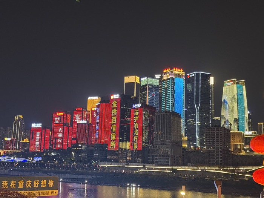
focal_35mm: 52
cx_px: 132
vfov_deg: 28.0
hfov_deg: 36.8
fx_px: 397
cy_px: 99
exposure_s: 1/25
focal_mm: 5.96
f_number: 1.6
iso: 320
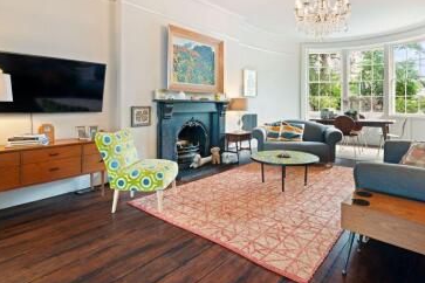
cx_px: 237
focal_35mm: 21
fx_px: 248
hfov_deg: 80.9
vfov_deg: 58.7
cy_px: 106
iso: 320
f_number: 6.3
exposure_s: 2.5
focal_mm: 16
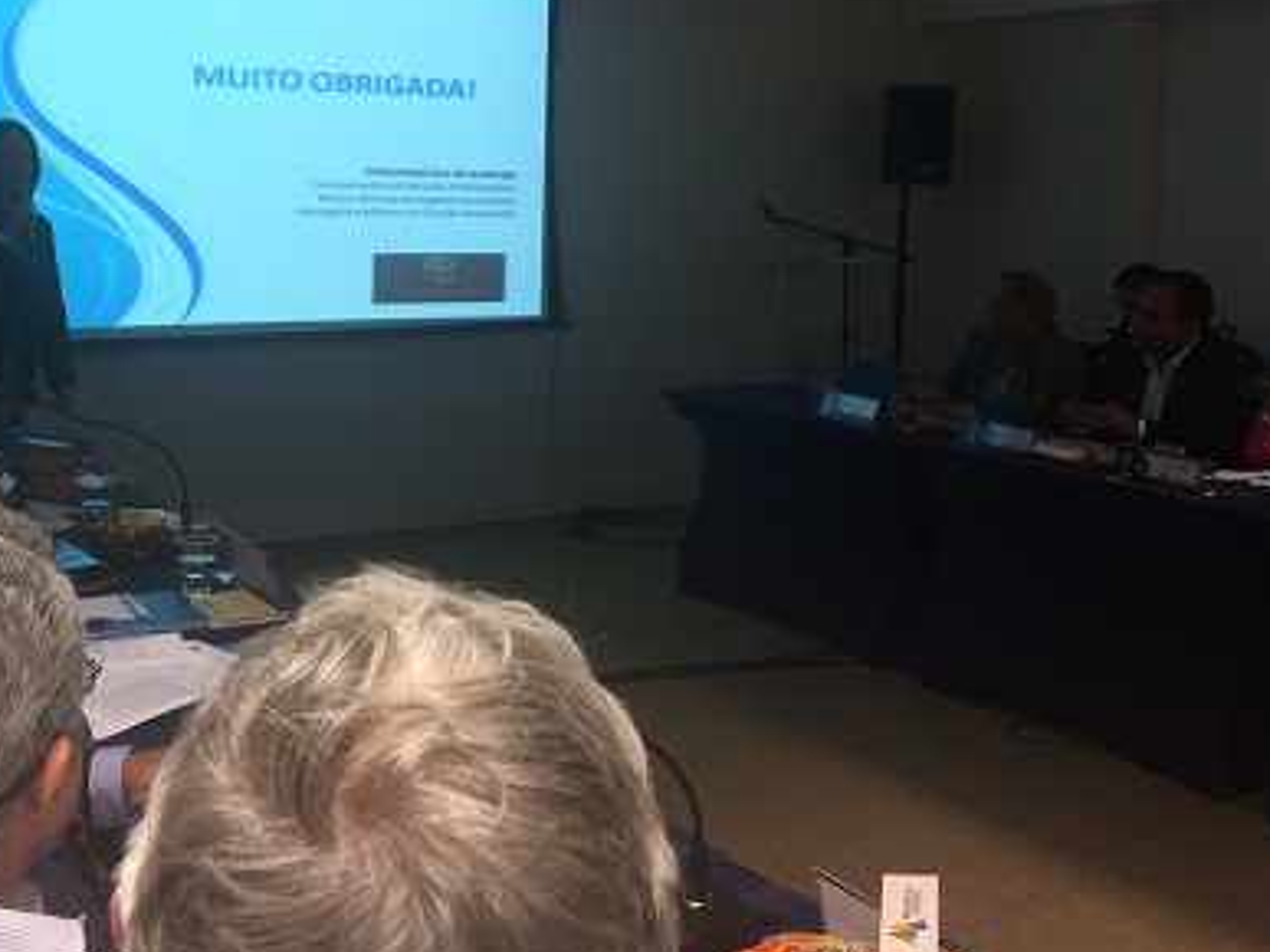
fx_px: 1650
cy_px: 292
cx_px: 463
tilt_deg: -4.6
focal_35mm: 45
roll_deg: +0.4
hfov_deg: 41.7
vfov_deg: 31.8
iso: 100
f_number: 2.2
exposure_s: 1/30
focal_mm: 4.15
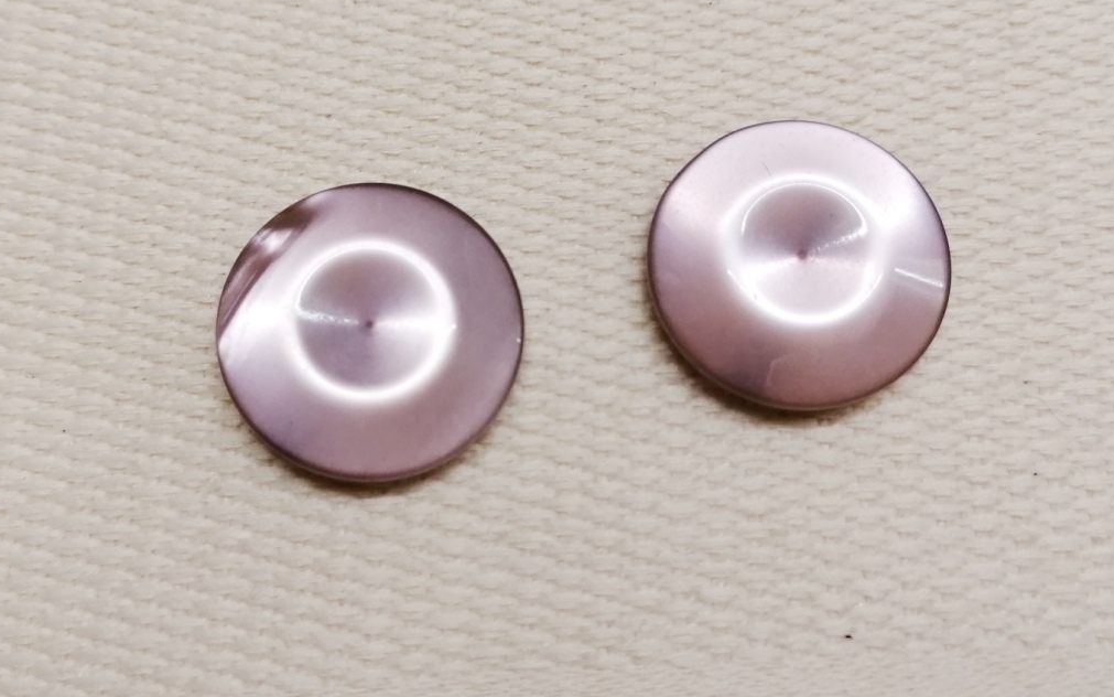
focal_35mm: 29
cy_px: 362
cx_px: 555
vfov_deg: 43.1
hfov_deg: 64.6
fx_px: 880
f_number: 1.8
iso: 160
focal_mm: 4.75
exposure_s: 1/50
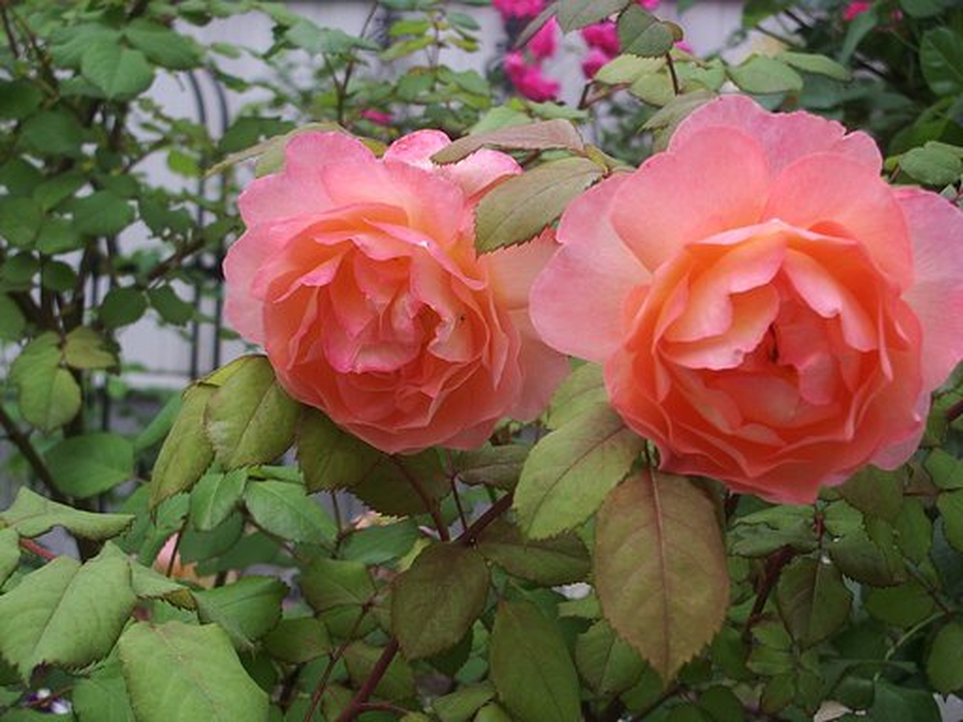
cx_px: 482
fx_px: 1725
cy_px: 361
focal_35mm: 62
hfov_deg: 31.2
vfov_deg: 23.7
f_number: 3.5
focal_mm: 10.2
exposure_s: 1/125
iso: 100
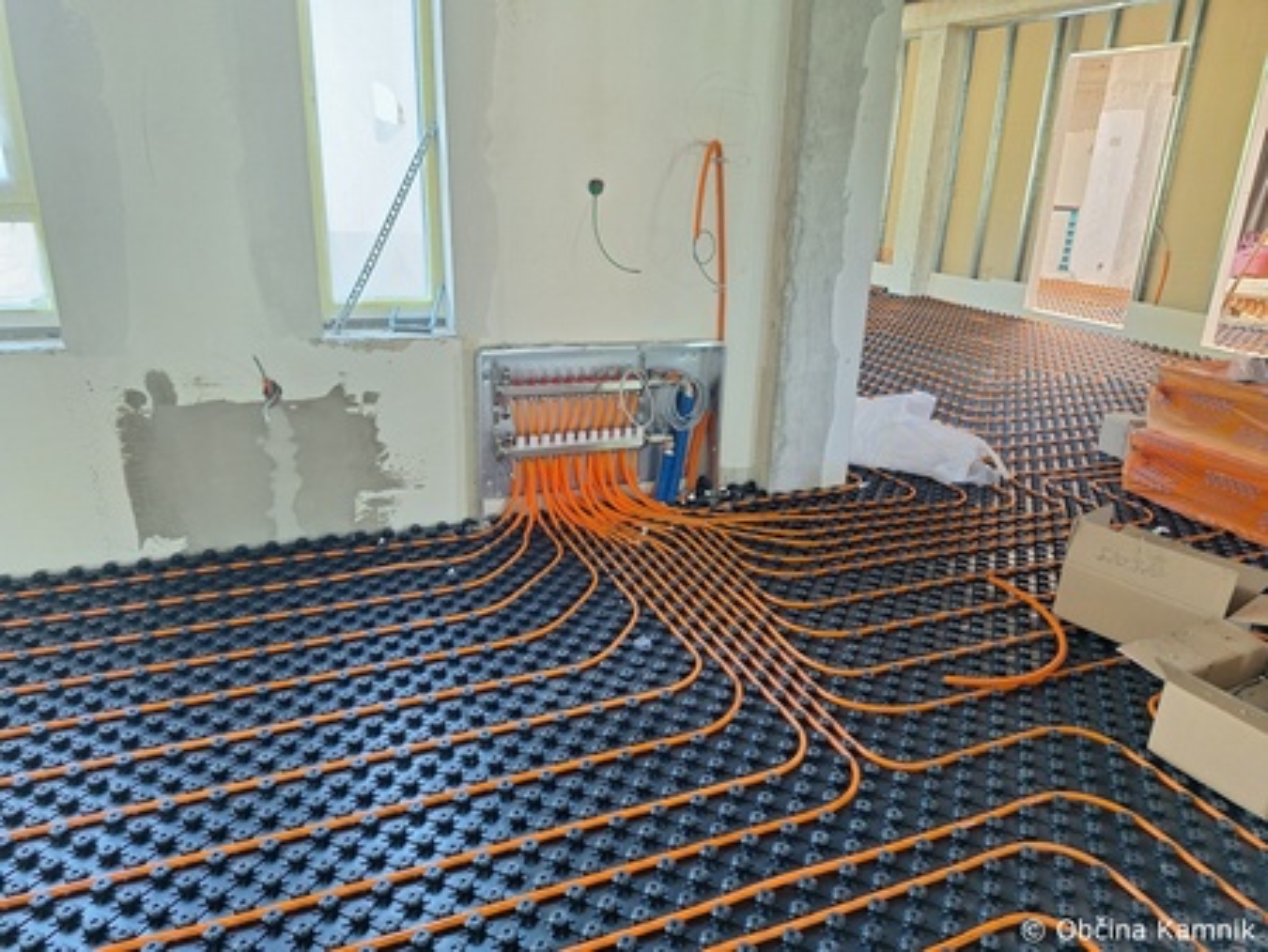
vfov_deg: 58.9
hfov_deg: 73.9
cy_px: 476
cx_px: 634
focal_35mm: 23
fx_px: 843
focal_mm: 5.54
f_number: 1.8
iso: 160
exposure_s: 1/50
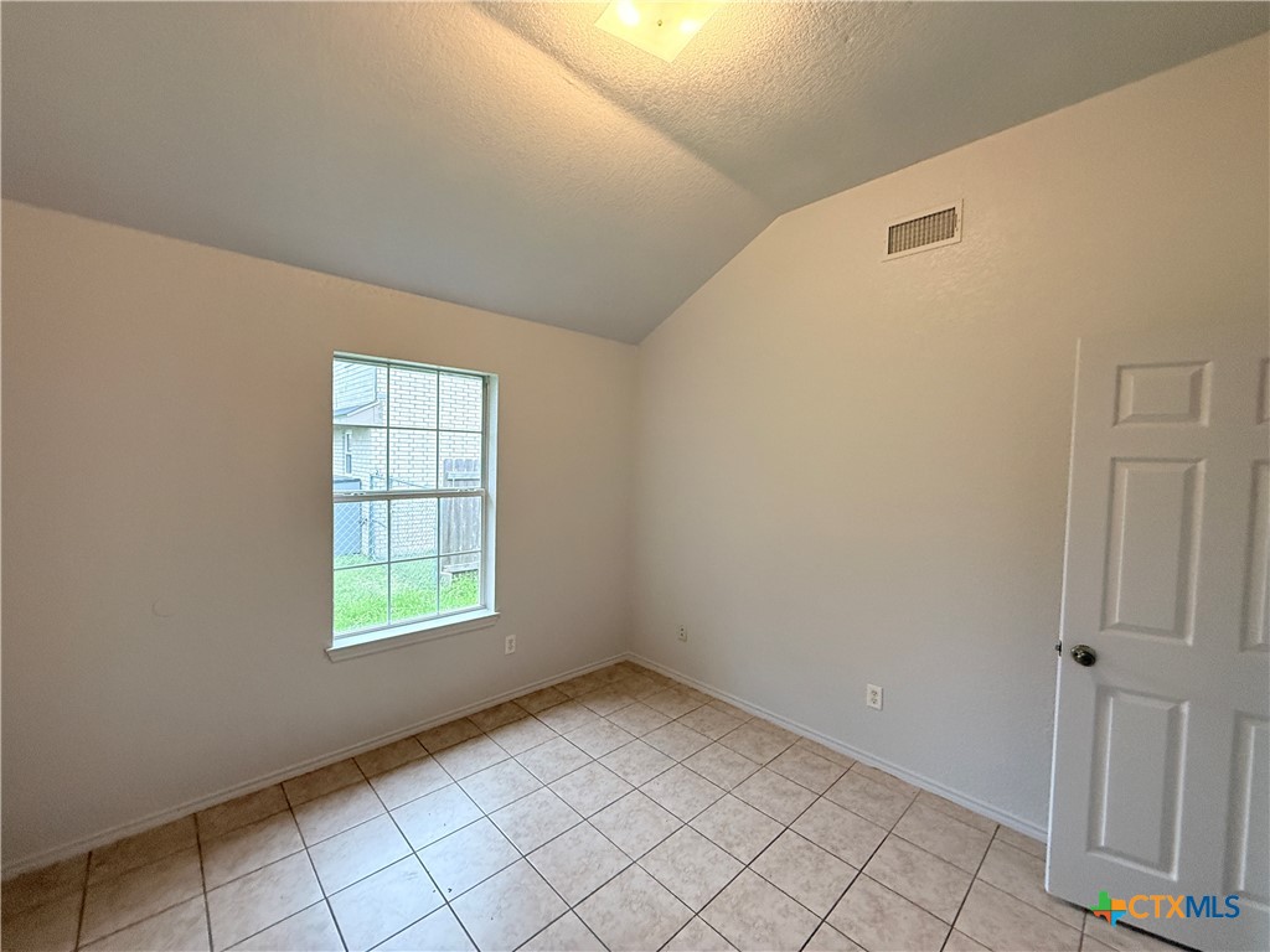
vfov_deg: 85.7
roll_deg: -0.4
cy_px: 476
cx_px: 635
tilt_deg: -0.7
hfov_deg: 102.1
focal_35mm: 14
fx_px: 514
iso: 400
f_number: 2.2
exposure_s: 1/120
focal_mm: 2.22
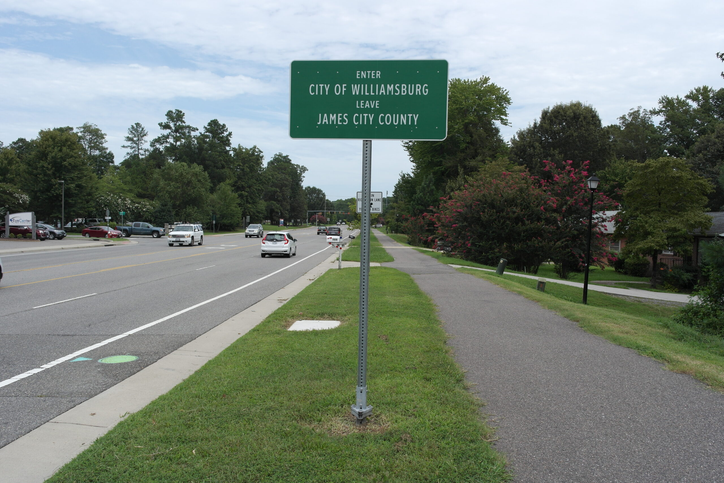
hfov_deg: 61.9
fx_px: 603
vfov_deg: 43.6
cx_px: 362
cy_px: 242
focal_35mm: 30
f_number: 7.1
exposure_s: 1/250
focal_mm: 20
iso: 100
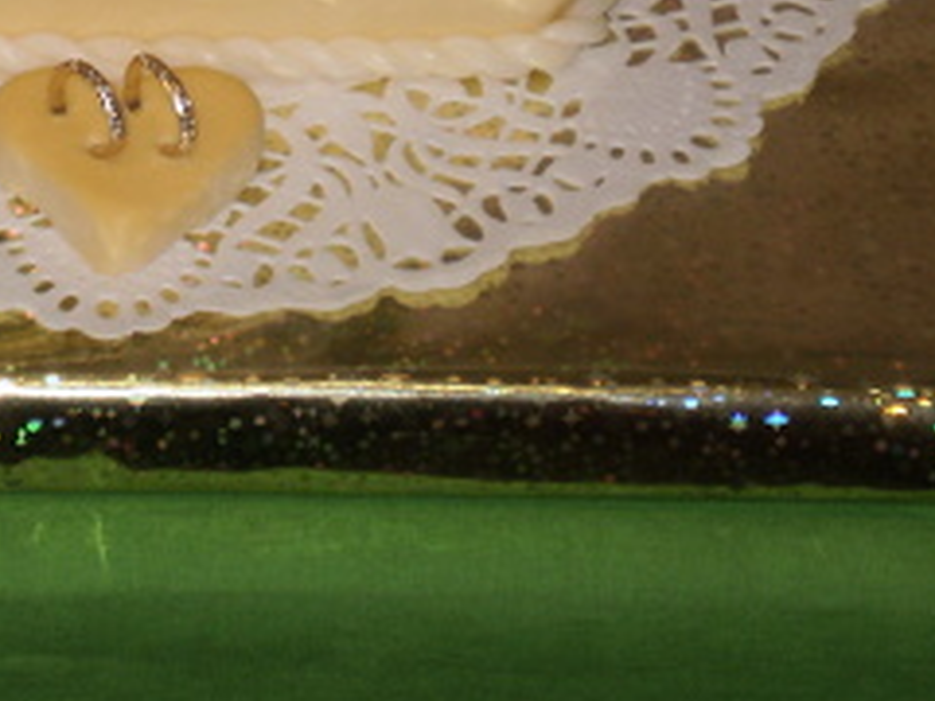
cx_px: 117
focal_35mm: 165
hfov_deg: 11.9
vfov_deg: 8.9
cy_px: -195
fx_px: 4457
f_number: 4.2
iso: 100
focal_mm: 10.3
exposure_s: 1/40
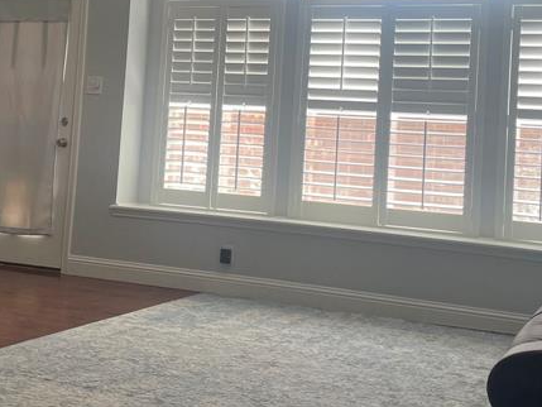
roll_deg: -3.2
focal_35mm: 62
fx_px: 971
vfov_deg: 23.4
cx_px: 179
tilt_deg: +3.0
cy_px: 105
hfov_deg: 30.9
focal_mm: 4.2
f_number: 1.6
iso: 64
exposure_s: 1/121
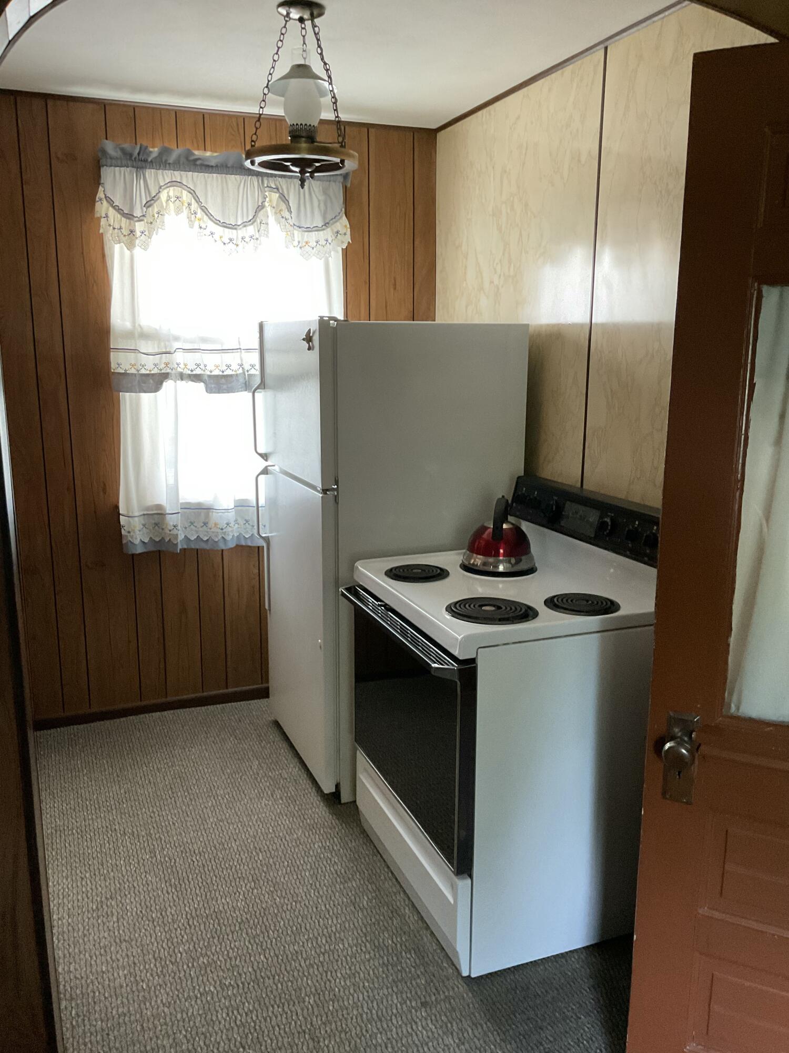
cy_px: 526
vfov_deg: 61.7
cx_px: 394
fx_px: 881
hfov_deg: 48.2
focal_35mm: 29
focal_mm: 3
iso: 200
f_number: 1.8
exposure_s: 1/60
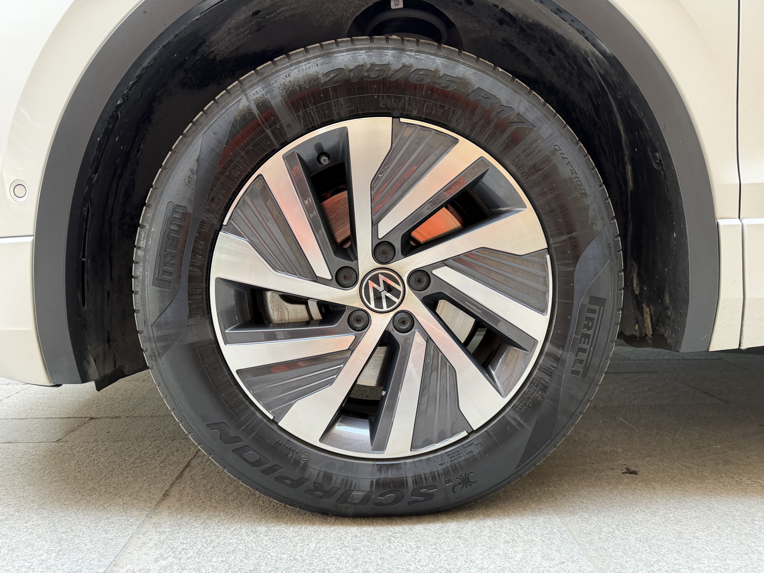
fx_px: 530
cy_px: 286
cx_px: 382
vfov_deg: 56.8
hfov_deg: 71.6
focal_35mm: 24
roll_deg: +1.2
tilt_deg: -5.3
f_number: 1.78
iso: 200
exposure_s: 1/83
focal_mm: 6.76
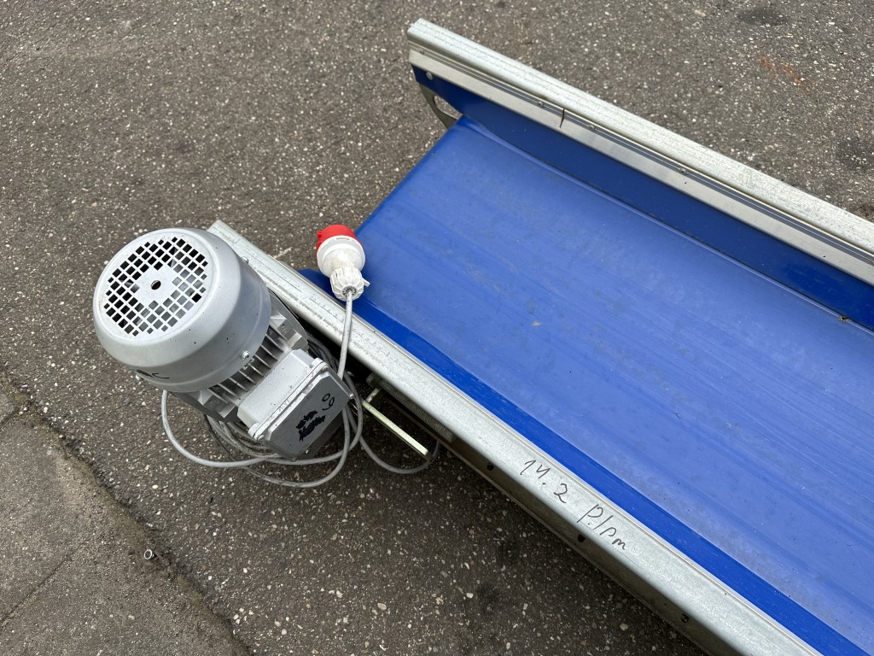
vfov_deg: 56.8
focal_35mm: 24
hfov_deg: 71.6
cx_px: 437
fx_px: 606
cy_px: 328
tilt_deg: -62.3
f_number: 1.78
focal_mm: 6.86
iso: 80
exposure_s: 1/1845
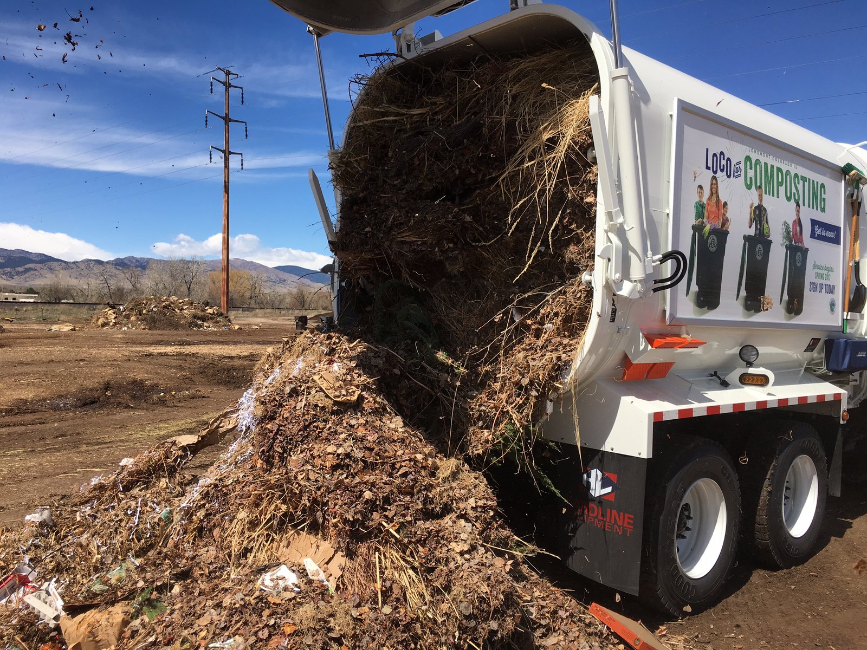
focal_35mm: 29
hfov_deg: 61.7
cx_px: 434
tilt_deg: +0.7
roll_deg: -1.7
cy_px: 325
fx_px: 726
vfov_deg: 48.2
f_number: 2.2
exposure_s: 1/1876
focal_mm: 4.15
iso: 25
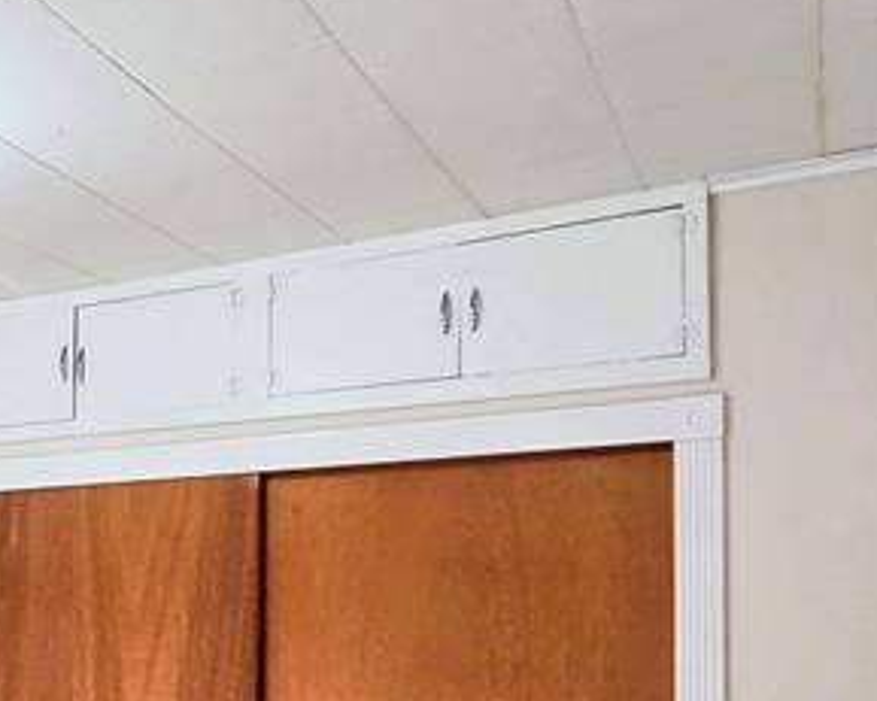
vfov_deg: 31.8
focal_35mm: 45
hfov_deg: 36.5
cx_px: -24
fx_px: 1168
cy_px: 634
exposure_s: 1/120
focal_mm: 2.2
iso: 160
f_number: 2.2
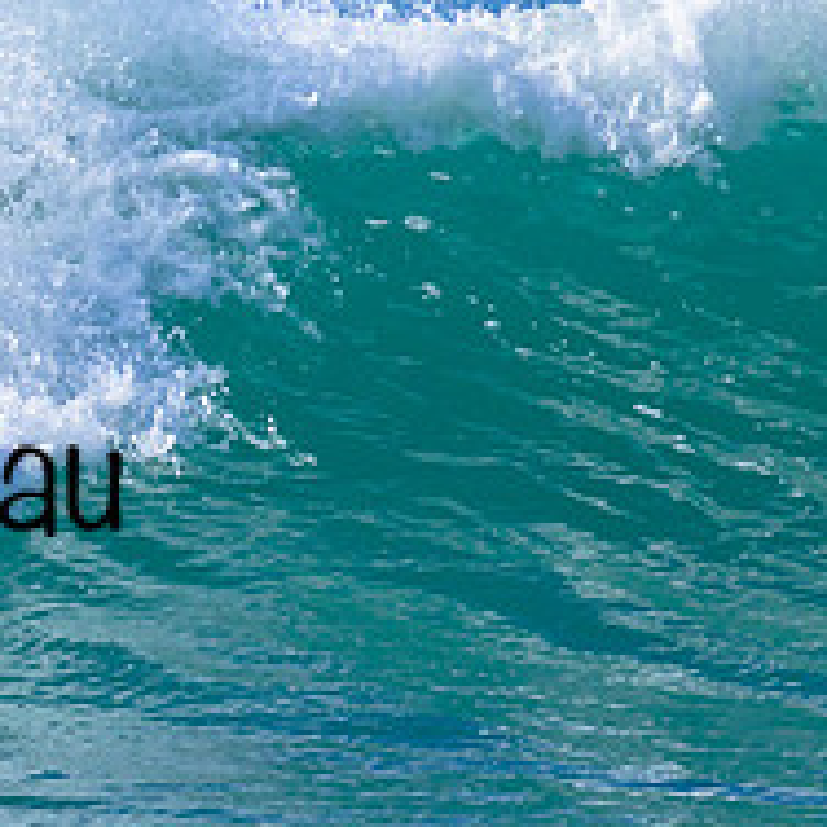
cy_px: 429
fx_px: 56653
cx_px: -343
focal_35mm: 2096
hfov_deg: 0.8
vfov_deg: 0.8
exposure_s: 1/2000
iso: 1100
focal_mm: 800
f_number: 11
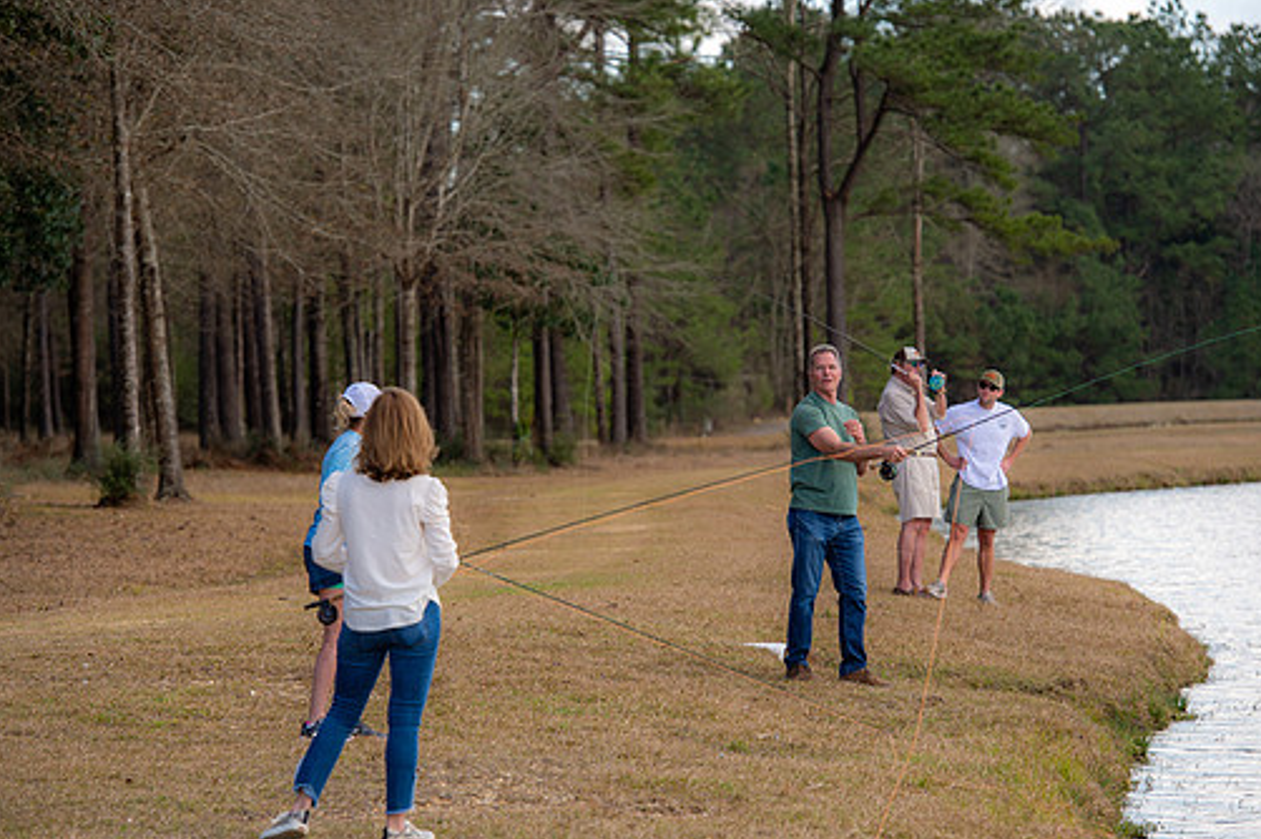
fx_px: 6266
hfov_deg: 11.5
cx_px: 638
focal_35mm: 179
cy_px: 460
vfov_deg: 7.7
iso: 100
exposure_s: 1/250
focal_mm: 155
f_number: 5
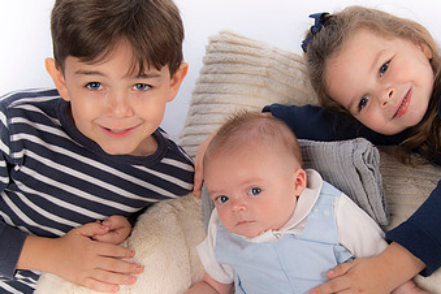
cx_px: 260
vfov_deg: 20.8
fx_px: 796
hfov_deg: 30.9
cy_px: 199
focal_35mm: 65
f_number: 5.6
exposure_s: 1/250
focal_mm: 38
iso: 100
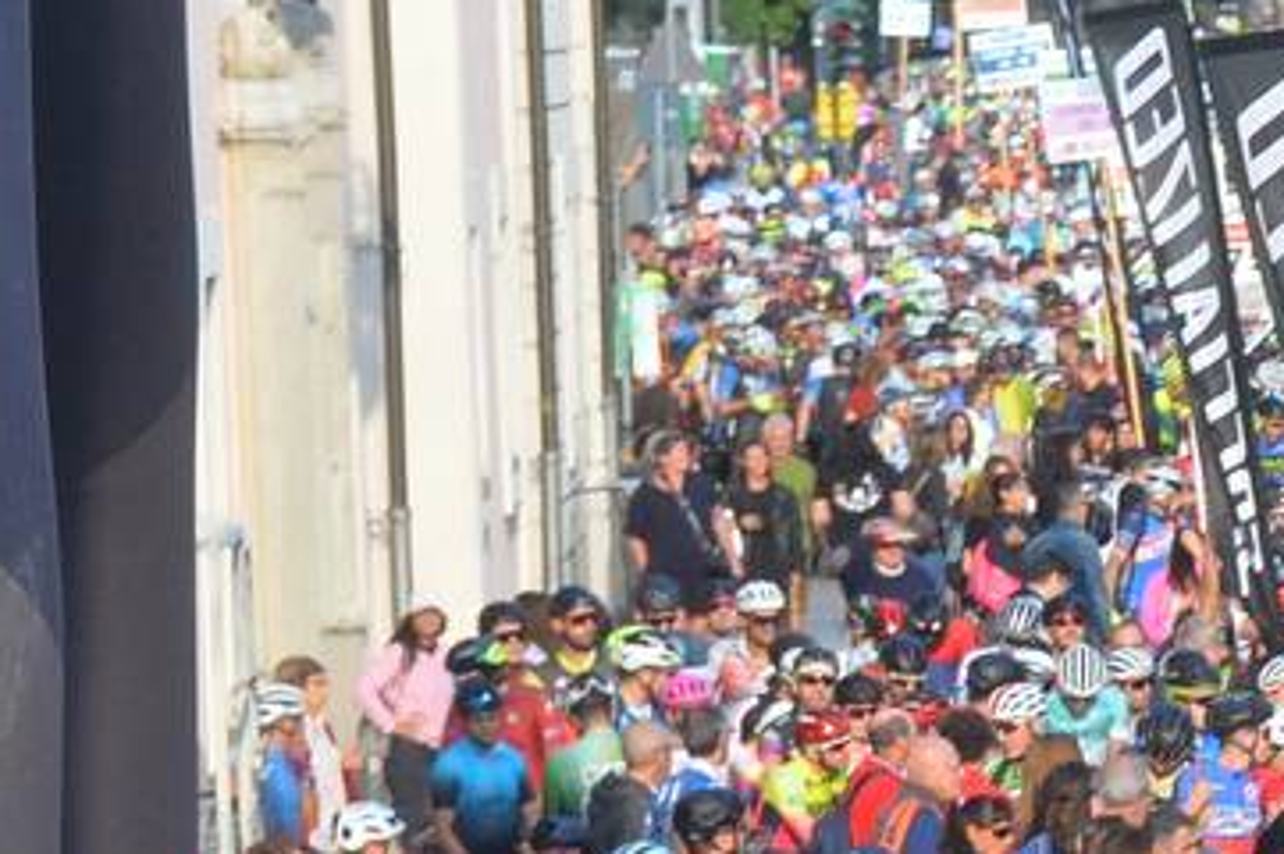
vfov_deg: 3.5
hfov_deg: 5.1
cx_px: 3553
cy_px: 1505
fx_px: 13826
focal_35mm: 388
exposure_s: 1/500
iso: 640
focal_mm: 70
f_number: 9
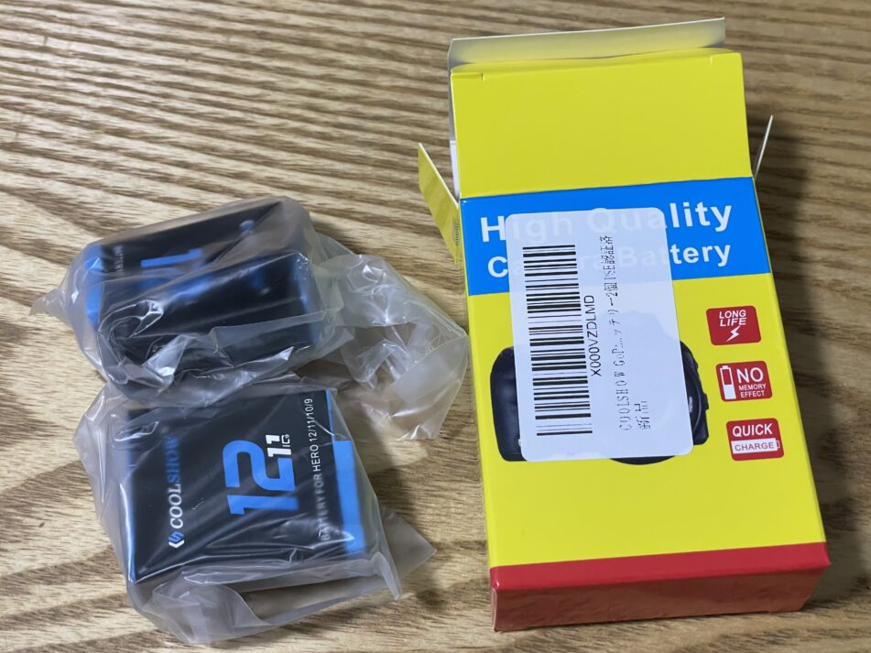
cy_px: 344
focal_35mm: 56
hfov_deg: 34.3
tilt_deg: -63.0
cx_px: 454
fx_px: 1409
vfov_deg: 26.1
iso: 320
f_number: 2
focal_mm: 6
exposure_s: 1/50
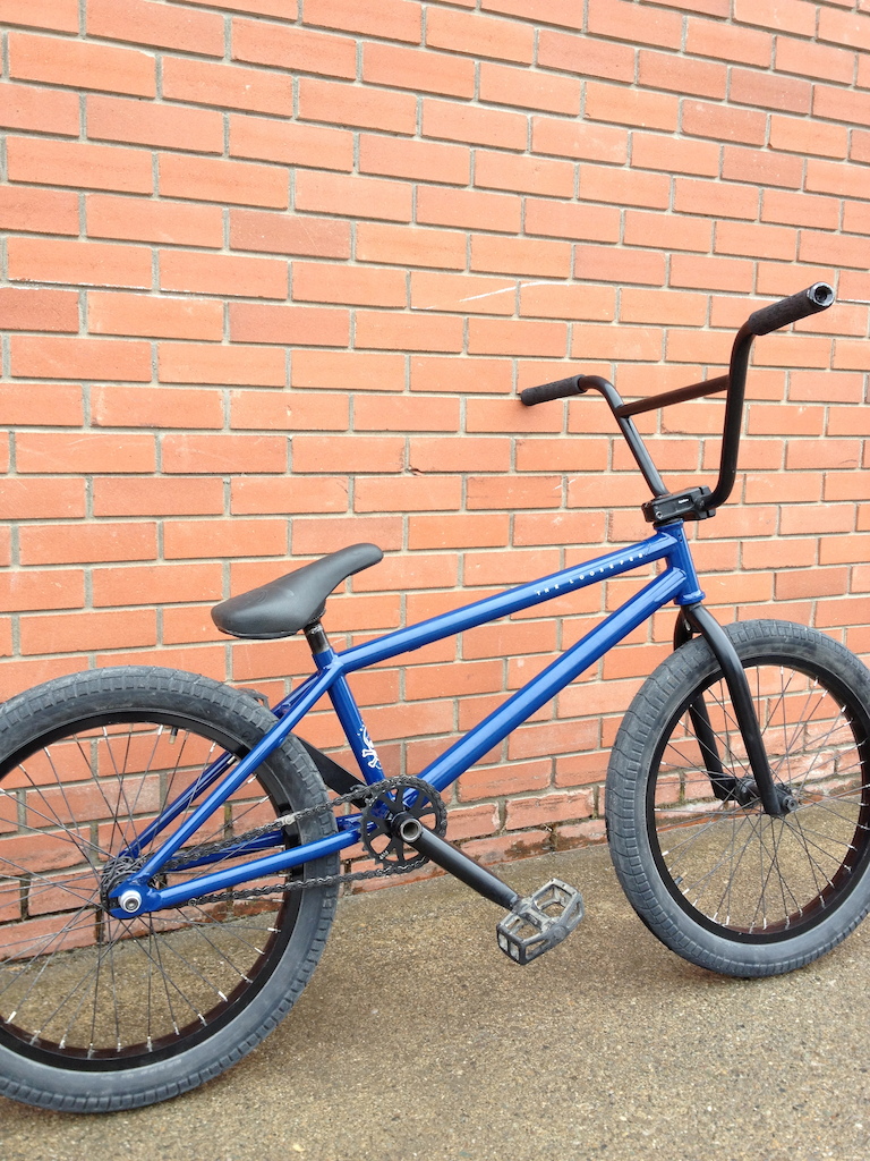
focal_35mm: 35
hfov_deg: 40.7
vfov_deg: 52.6
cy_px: 580
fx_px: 1173
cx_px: 435
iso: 64
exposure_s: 1/213
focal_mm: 4.28
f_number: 2.4
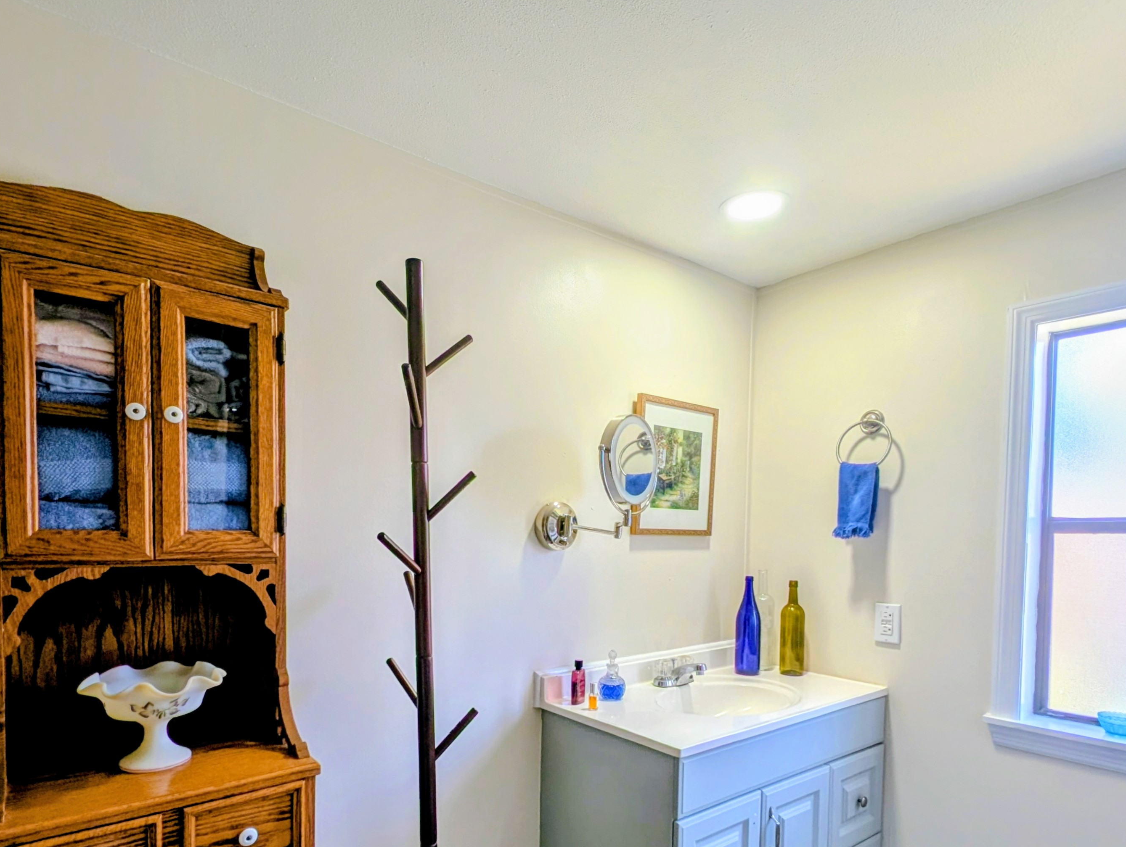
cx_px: 543
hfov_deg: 87.6
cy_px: 556
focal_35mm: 18
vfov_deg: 69.9
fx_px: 586
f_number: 1.95
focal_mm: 2.23
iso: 44
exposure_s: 1/137
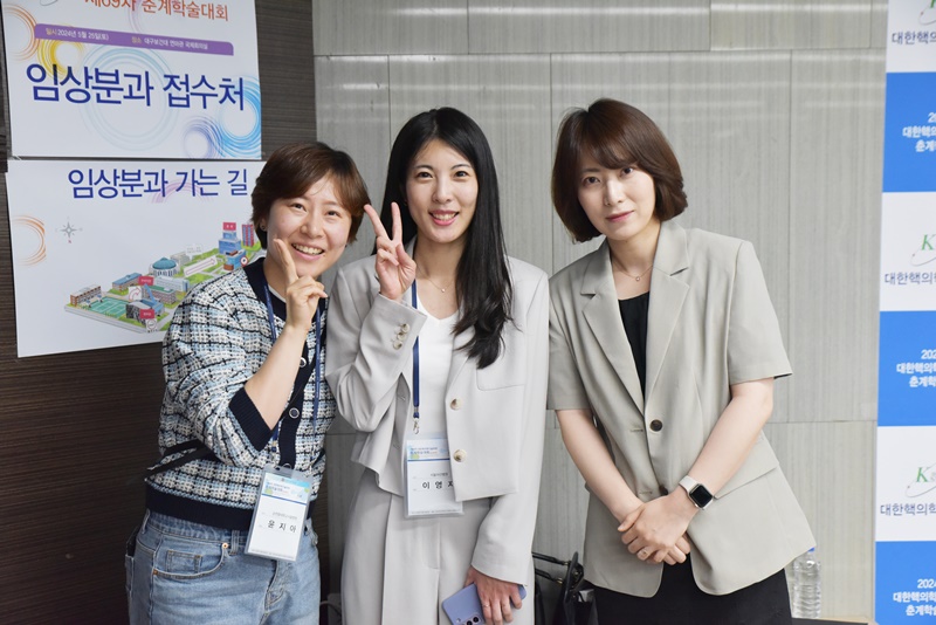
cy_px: 312
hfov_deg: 42.7
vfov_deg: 29.3
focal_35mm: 46
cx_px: 468
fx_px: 1196
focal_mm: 46
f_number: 4
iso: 3200
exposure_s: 1/200
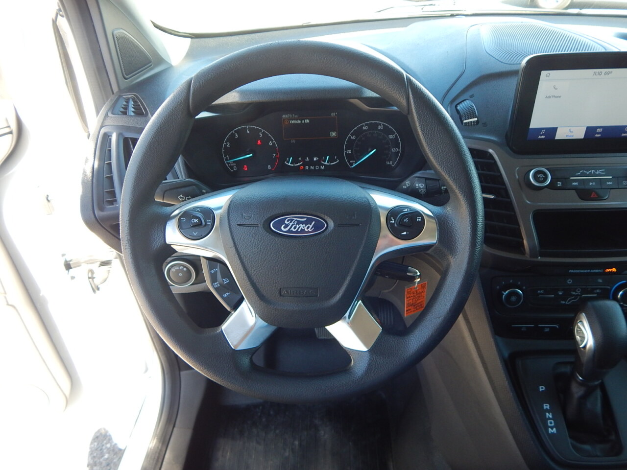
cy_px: 235
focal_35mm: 22
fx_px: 398
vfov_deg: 61.1
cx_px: 314
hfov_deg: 76.4
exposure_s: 1/100
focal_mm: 4
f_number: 3
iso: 125
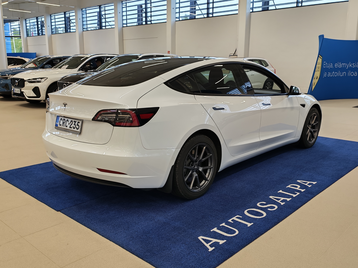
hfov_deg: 55.4
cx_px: 179
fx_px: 341
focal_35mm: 33
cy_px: 134
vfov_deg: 42.9
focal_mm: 6.12
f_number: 1.9
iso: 100
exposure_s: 1/100
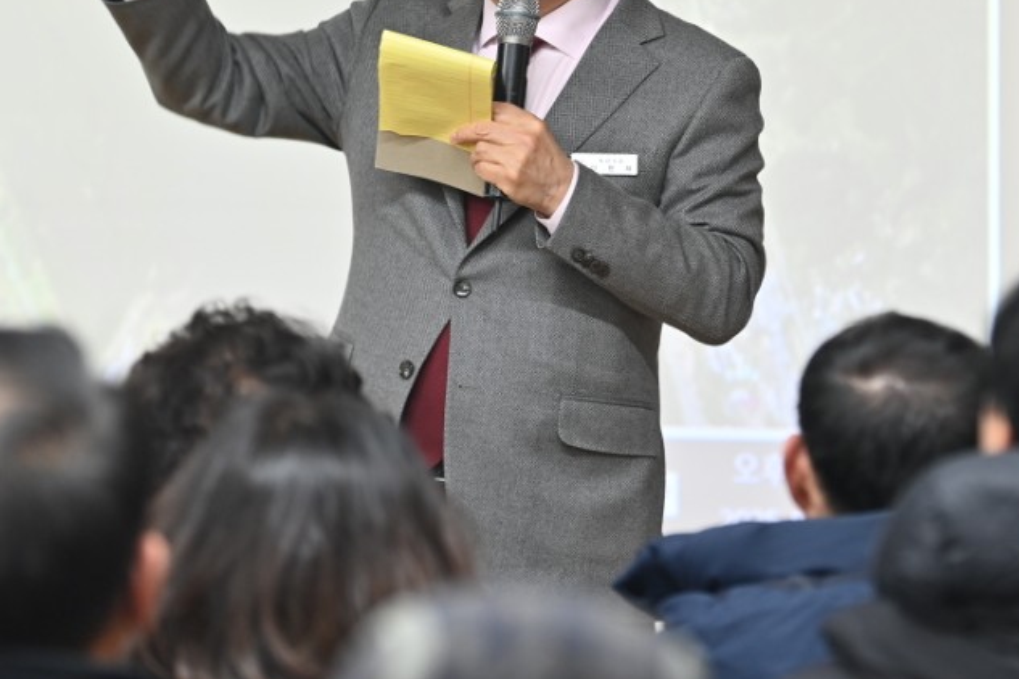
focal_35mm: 273
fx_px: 7727
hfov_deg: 7.5
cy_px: 125
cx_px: 683
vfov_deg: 5.0
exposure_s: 1/60.2
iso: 800
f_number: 2.8
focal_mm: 135
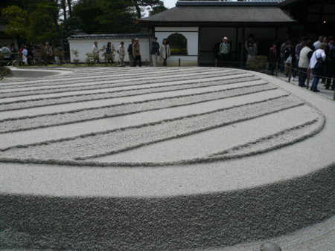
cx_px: 168
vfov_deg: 49.8
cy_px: 126
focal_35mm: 28
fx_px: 271
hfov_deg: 63.4
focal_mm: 4.6
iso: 100
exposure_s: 1/320
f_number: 8
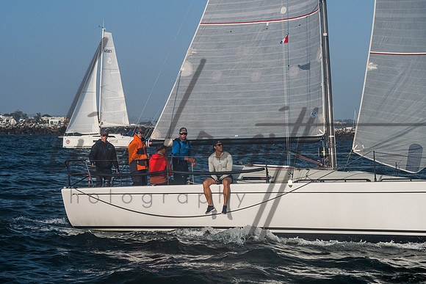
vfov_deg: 15.1
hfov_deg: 22.5
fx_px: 1070
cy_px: 77
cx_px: 182
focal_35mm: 90
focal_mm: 55
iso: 400
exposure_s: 1/1250
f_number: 8
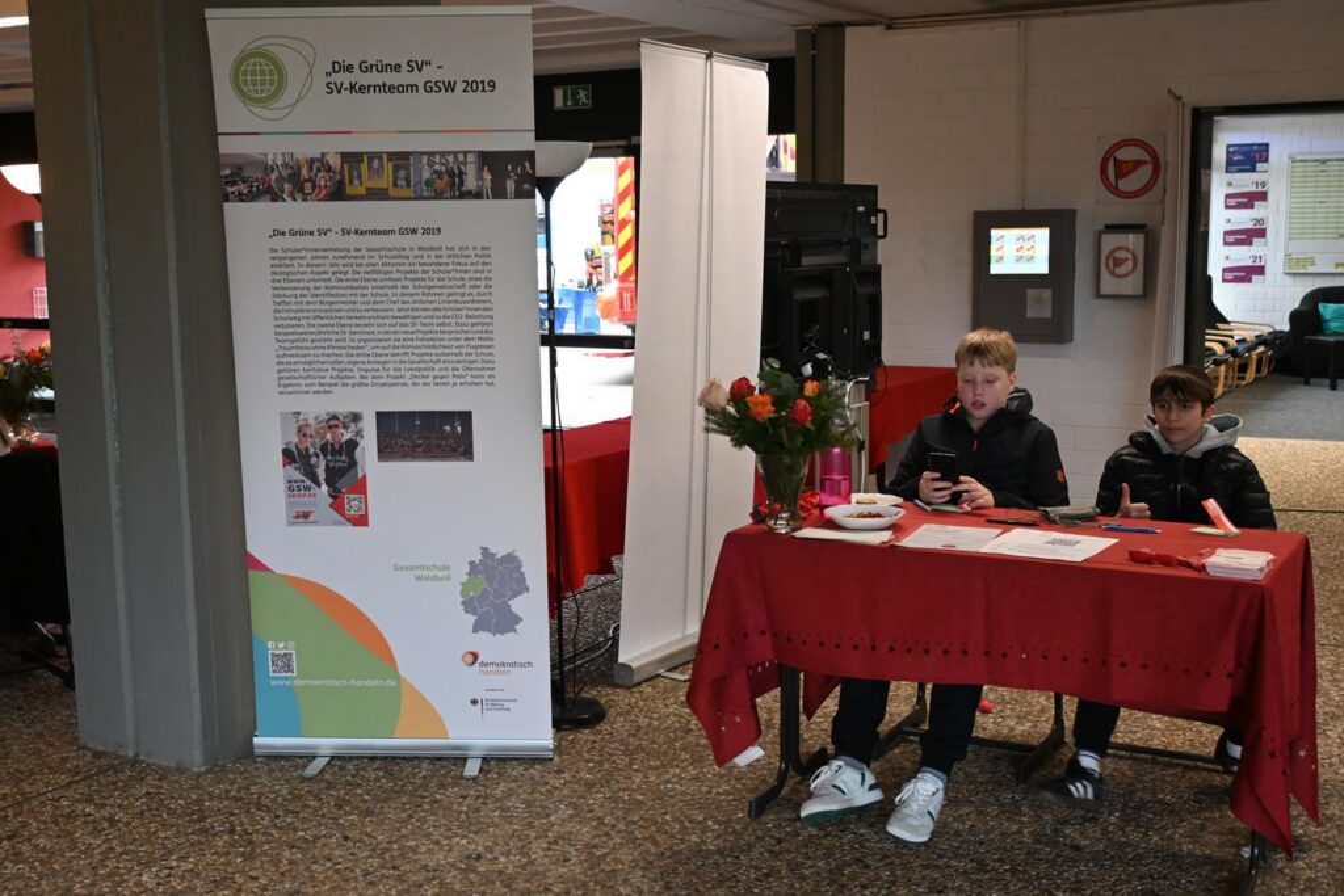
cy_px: 448
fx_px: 1484
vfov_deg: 33.6
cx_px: 672
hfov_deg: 48.7
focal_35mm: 40
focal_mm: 26.5
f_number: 4.5
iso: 900
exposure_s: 1/40
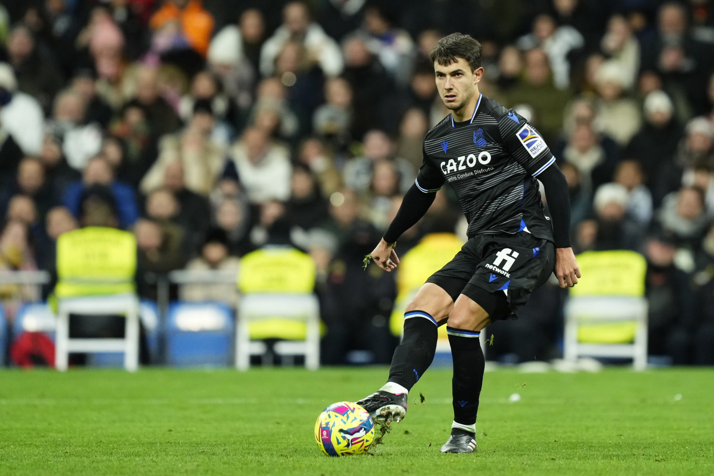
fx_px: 7933
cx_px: 357
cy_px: 238
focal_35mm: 400
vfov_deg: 3.4
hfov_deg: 5.2
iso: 2500
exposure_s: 1/1600
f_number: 3.2
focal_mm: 400
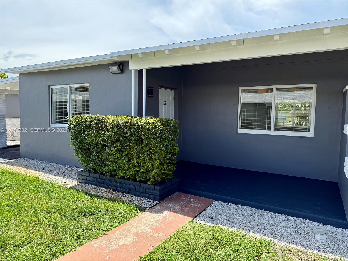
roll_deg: -1.5
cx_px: 174
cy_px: 130
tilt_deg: -3.2
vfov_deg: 56.8
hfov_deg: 71.6
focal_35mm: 24
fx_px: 241
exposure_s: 1/2801
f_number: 1.78
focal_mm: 6.76
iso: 100
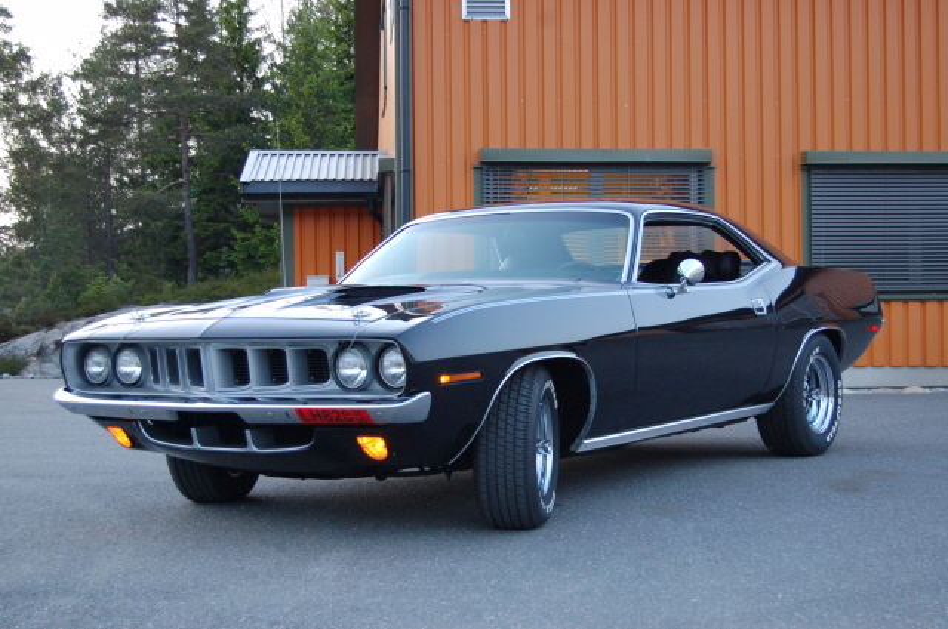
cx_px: 474
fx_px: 1499
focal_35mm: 57
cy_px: 314
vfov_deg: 23.7
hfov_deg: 35.1
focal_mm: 38
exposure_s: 1/20
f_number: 5
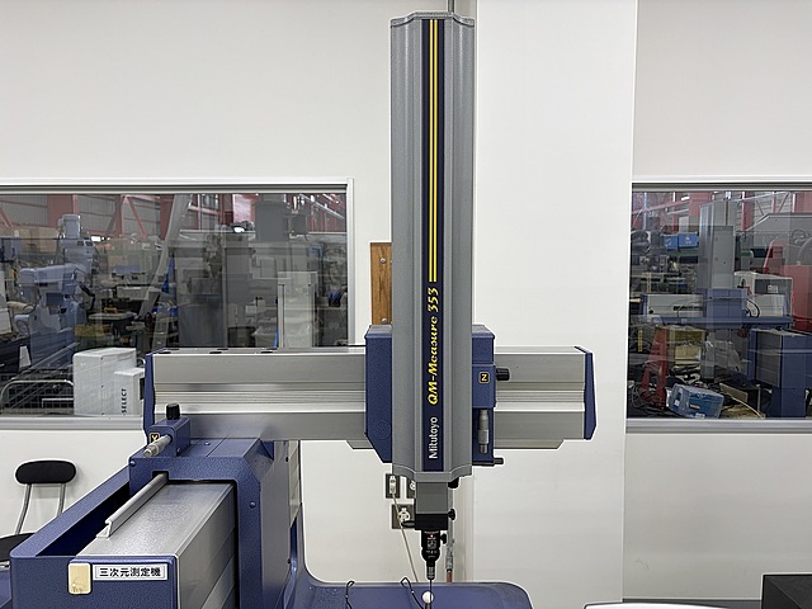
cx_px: 406
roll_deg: +0.2
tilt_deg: -4.2
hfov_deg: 67.3
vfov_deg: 53.1
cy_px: 304
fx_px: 610
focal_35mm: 26
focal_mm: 5.96
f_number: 1.6
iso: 50
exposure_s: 1/100
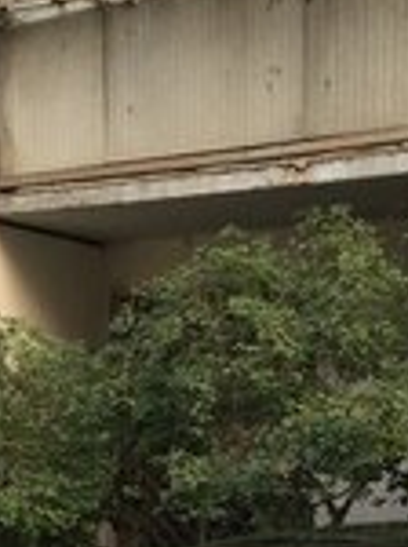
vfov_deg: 19.1
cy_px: 682
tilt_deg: -7.0
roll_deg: -2.0
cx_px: 175
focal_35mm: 96
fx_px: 1513
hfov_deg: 15.4
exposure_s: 1/50
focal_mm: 4.15
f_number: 2.2
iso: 32
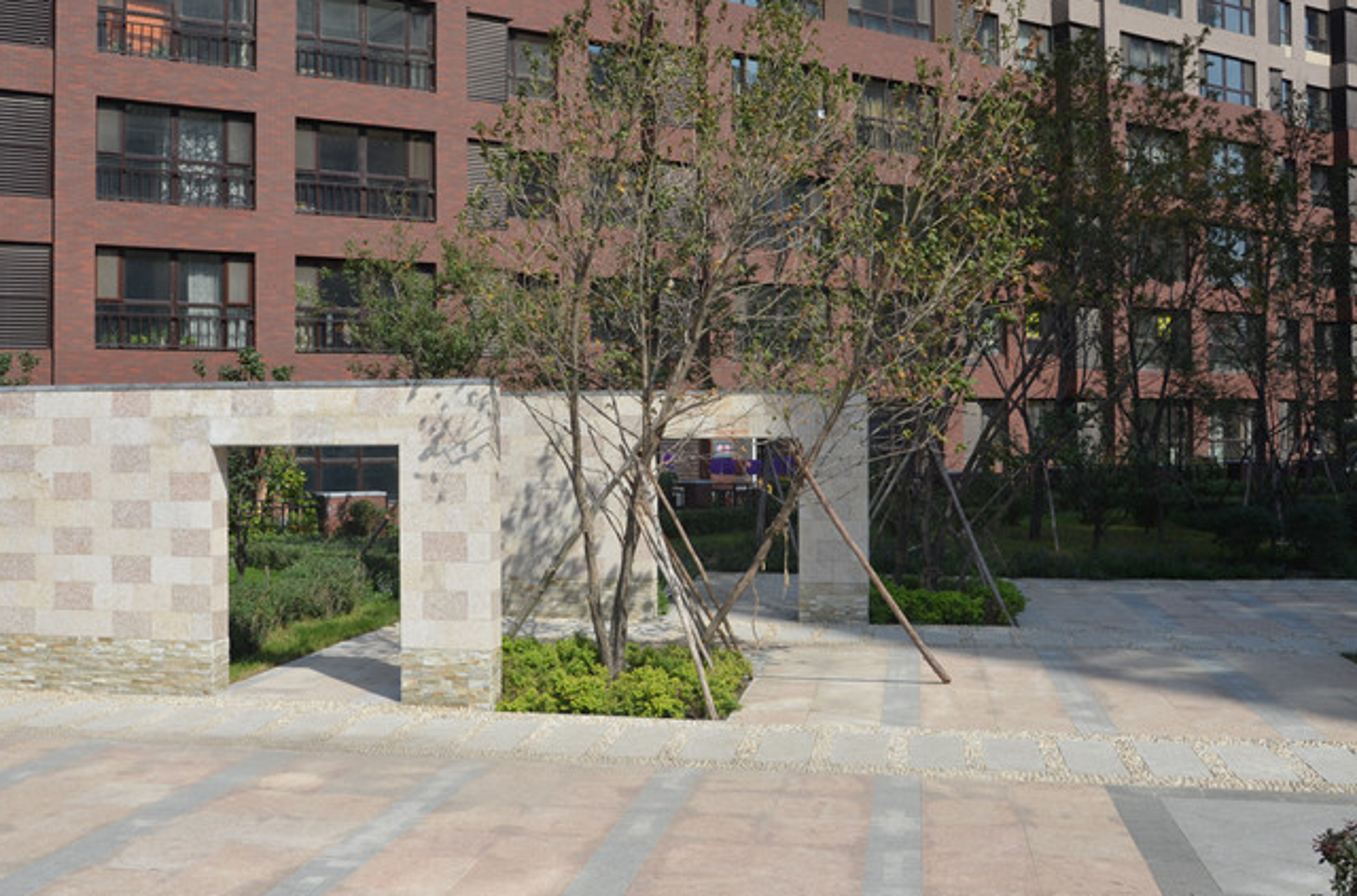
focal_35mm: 39
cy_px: 393
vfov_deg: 34.3
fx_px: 1452
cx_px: 598
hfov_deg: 50.0
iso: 100
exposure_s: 1/250
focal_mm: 21
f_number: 8
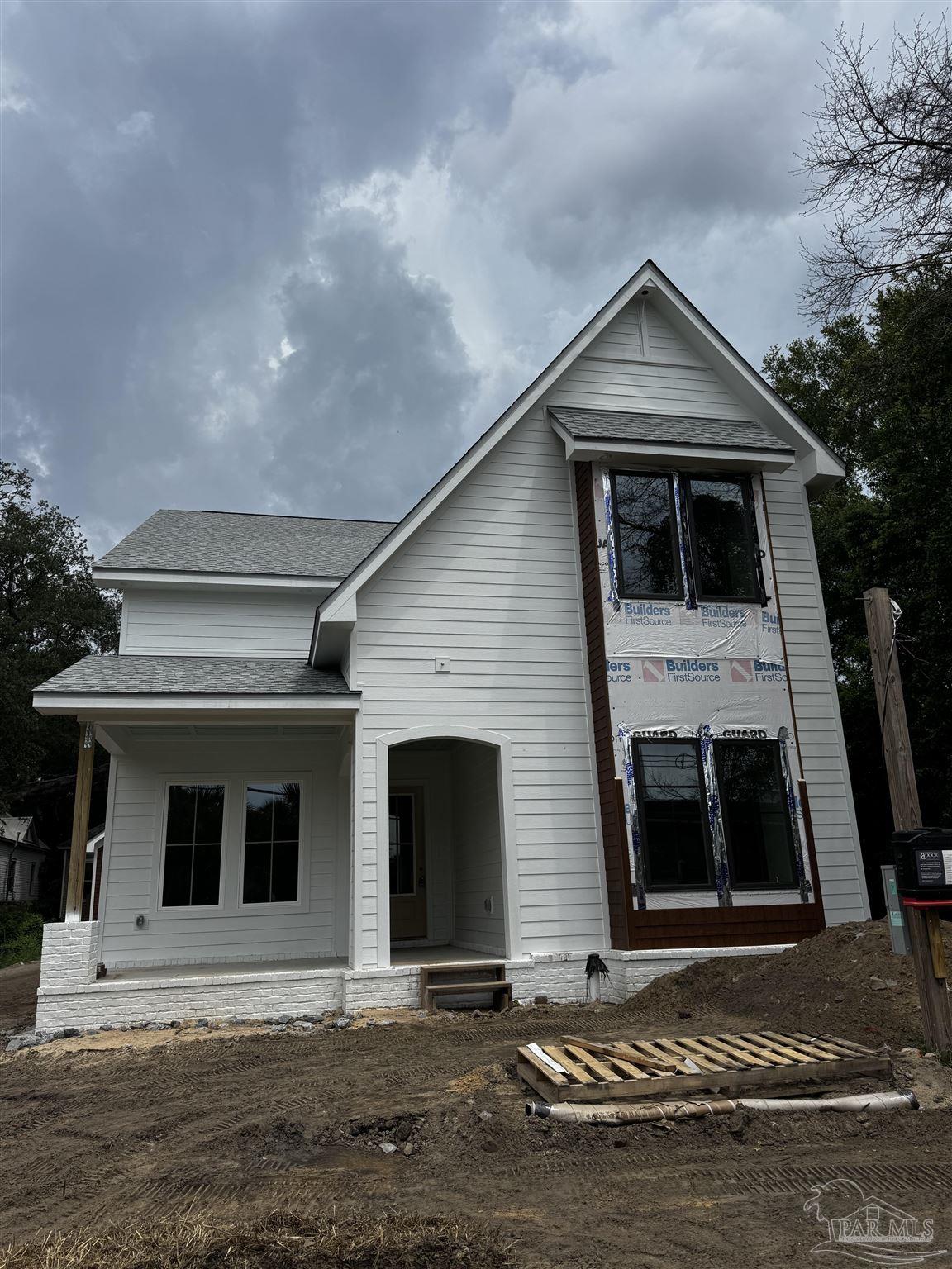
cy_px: 634
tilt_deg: +15.8
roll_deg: +3.6
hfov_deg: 56.8
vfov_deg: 71.6
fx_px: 880
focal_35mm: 24
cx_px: 476
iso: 80
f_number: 1.78
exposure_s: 1/7092
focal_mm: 6.76
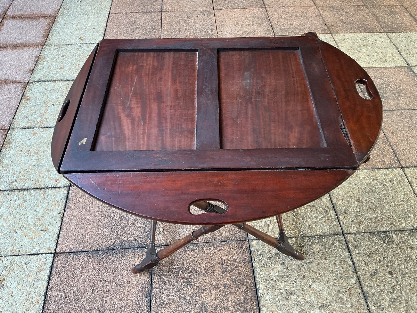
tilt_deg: -50.4
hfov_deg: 61.7
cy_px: 156
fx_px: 349
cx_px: 208
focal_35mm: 29
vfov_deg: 48.2
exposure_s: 1/120
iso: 64
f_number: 1.8
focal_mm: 3
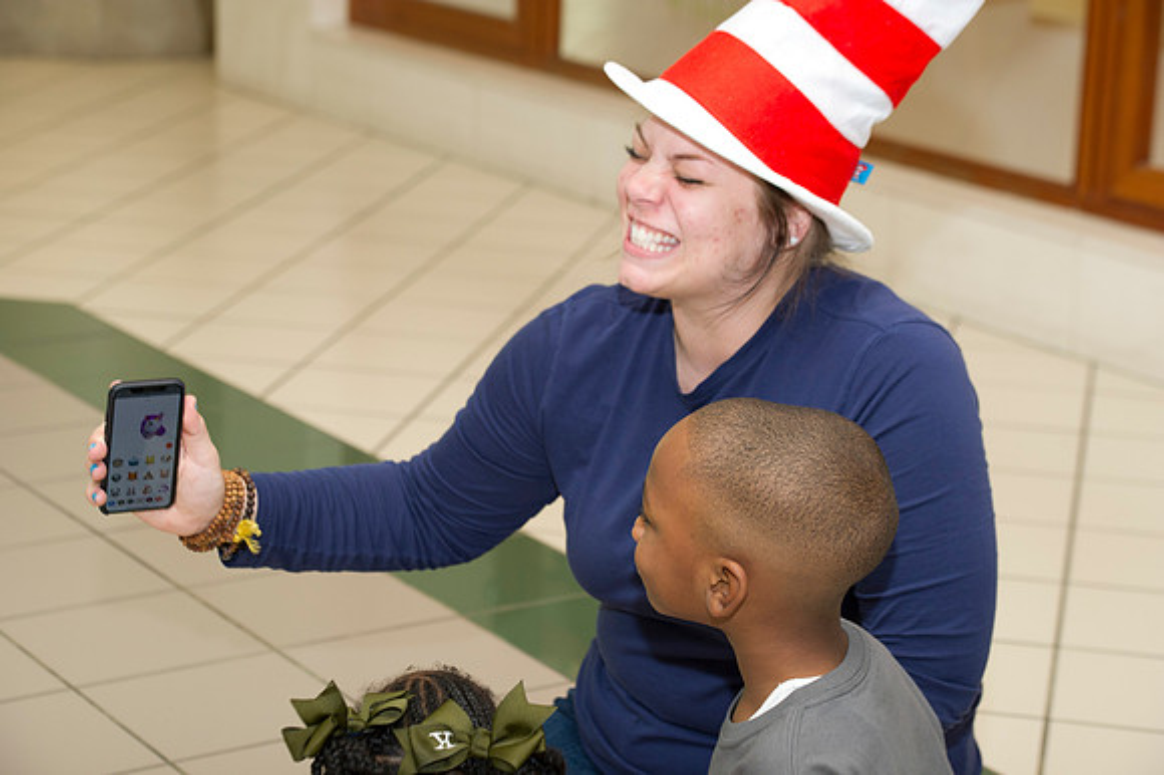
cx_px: 582
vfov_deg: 14.8
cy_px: 388
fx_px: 2973
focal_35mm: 92
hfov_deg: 22.2
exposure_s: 1/250
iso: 1250
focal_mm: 92
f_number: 5.6
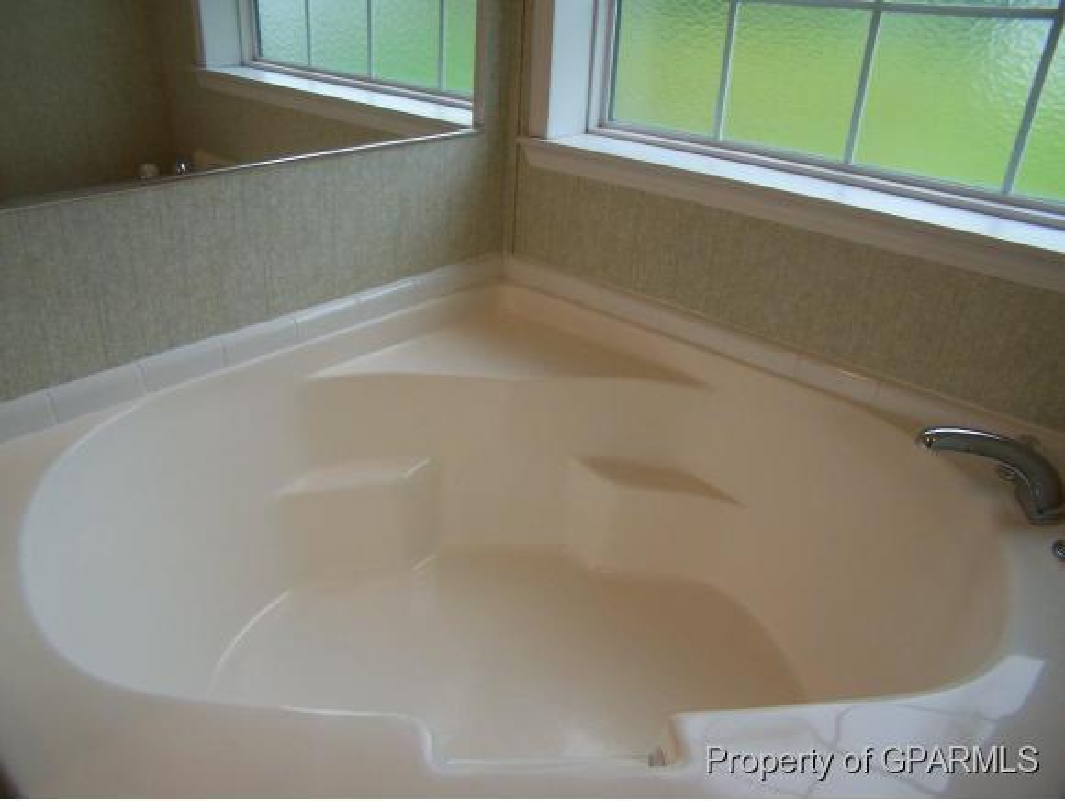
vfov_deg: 37.8
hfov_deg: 48.9
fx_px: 1170
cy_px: 400
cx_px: 532
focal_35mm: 38
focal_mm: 6.3
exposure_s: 1/90
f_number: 2.8
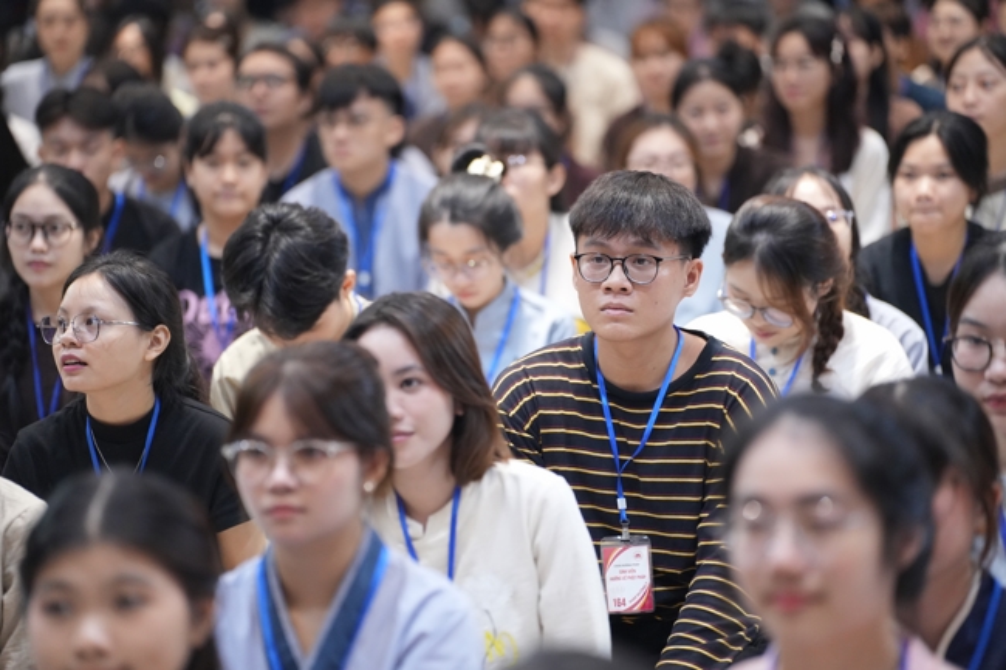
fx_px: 4190
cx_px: 503
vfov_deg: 9.1
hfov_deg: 13.7
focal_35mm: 150
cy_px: 335
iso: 4000
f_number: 2.8
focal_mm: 150
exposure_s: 1/200
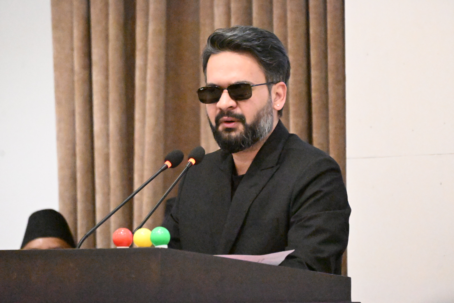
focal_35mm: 537
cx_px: 227
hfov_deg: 3.8
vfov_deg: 2.6
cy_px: 152
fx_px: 6772
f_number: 6.3
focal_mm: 358
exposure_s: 1/640
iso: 51200
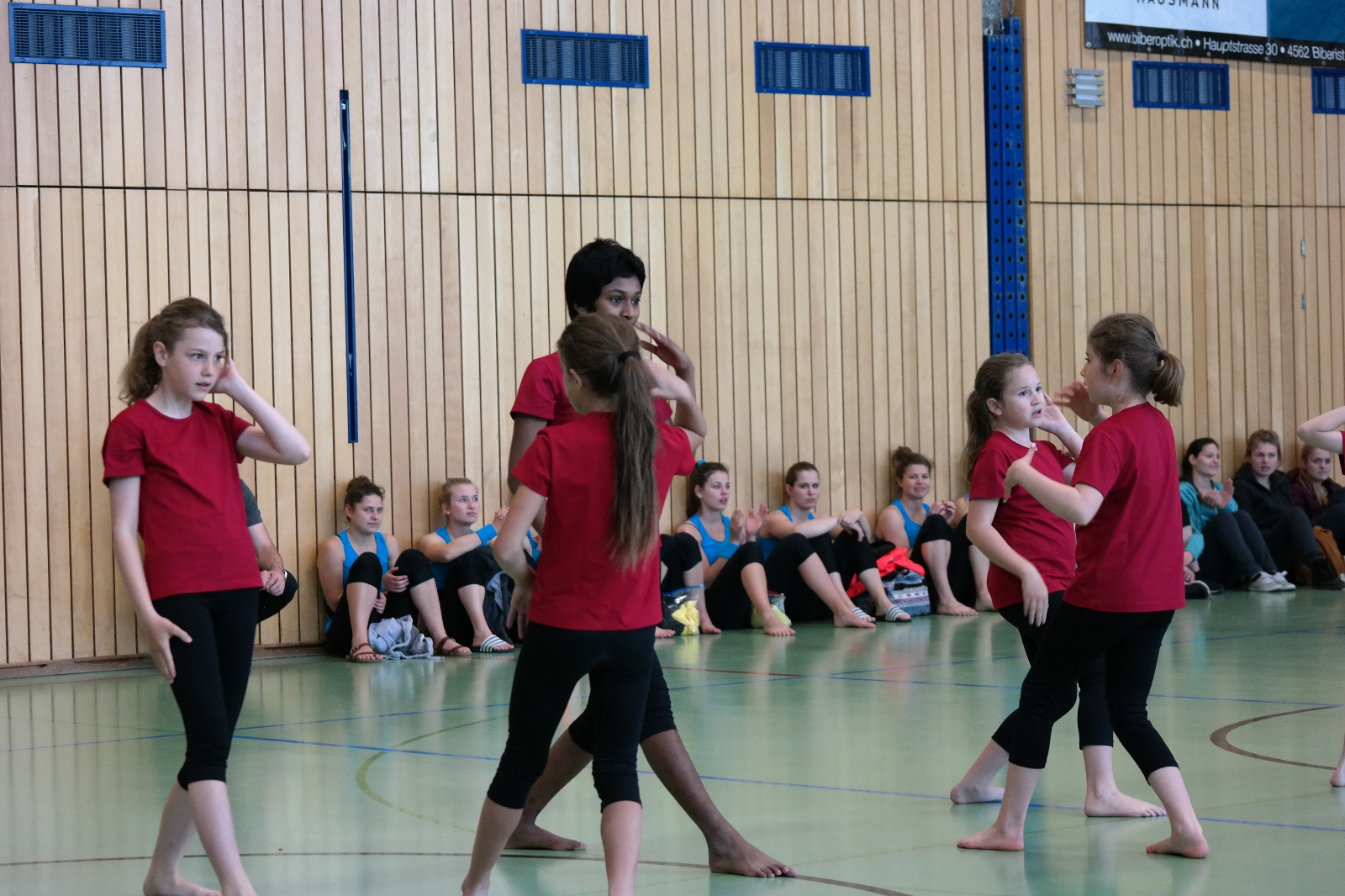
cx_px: 672
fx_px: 3997
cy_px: 448
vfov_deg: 12.8
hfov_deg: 19.1
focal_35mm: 107
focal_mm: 70
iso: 1600
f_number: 4.5
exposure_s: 1/100
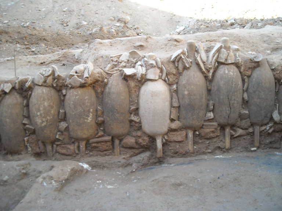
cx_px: 141
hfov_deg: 52.6
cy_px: 106
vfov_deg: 40.7
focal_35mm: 35
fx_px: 285
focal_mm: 5.7
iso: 64
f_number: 2.8
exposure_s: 1/67
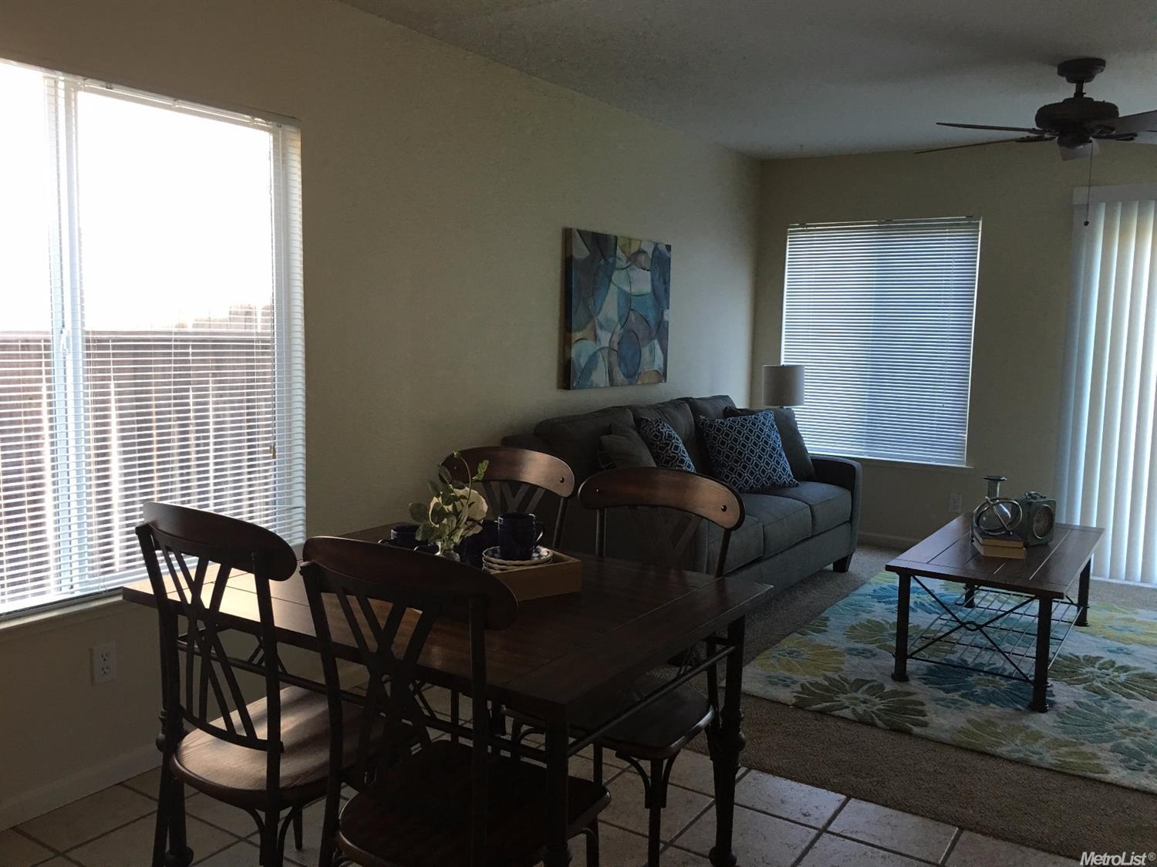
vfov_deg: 48.2
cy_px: 434
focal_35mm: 29
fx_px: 969
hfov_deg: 61.7
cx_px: 578
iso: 40
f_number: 2.2
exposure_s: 1/30
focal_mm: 4.15
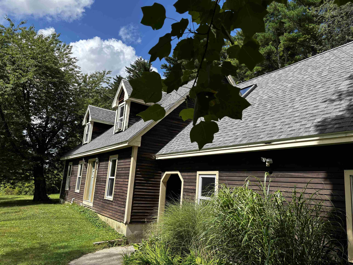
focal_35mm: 26
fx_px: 265
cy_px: 132
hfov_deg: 67.3
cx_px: 176
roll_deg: -3.9
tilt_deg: +10.7
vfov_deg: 53.1
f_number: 1.6
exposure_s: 1/1912
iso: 50
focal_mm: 5.96
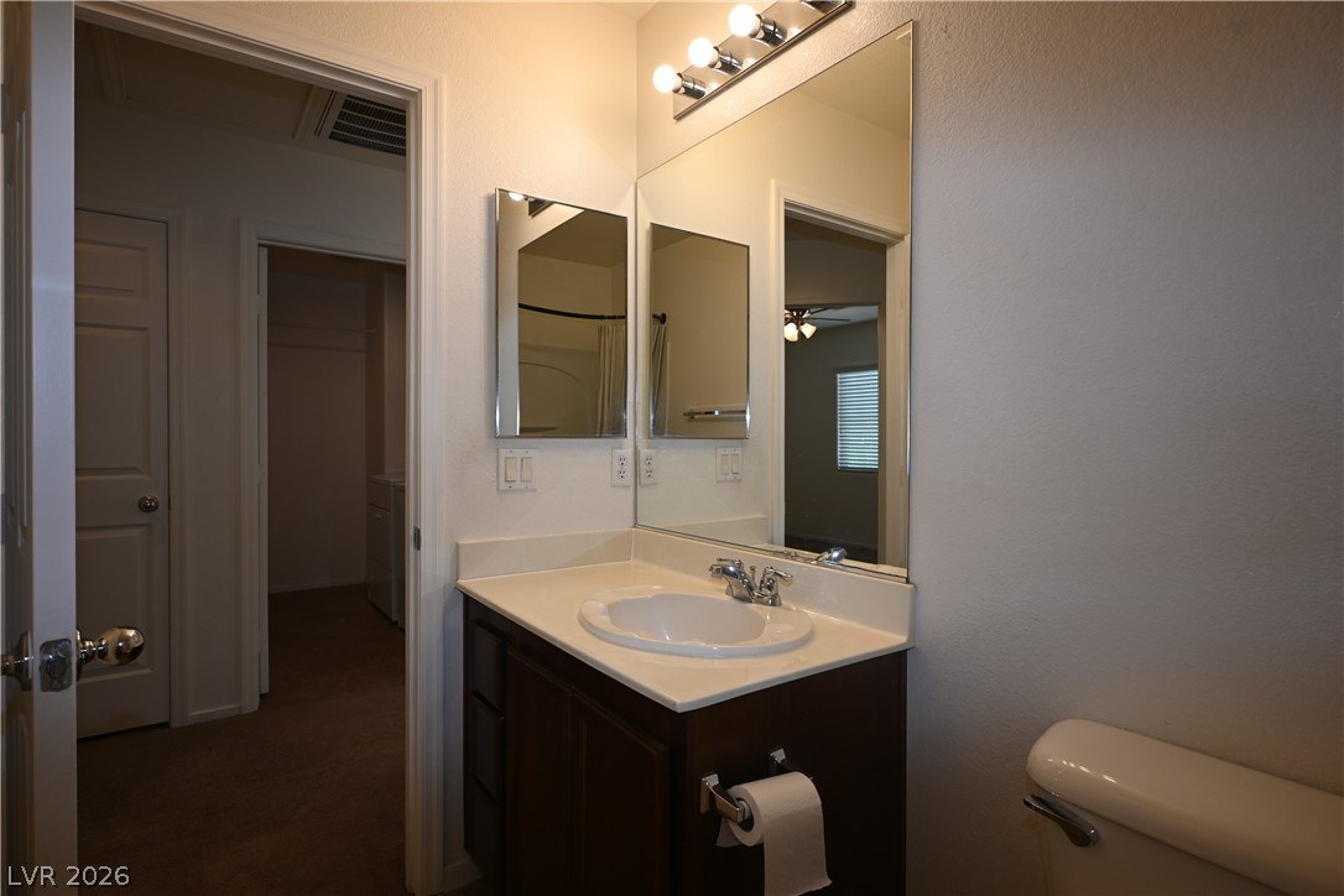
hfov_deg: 90.0
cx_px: 672
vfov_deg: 67.4
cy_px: 448
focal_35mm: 18
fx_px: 672
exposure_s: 1/60
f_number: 4
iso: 160
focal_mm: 12
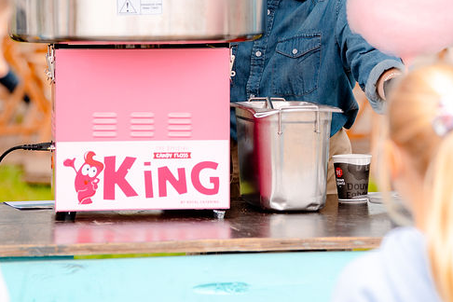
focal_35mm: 220
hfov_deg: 9.4
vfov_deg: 6.2
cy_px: 18
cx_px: 274
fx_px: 2768
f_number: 3.2
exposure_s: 1/500
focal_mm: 102
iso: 64
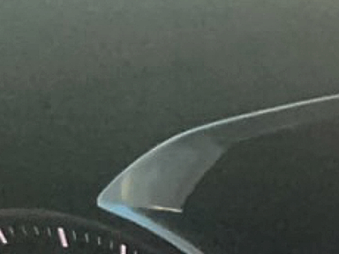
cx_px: 674
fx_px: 1224
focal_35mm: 125
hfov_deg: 13.5
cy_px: 501
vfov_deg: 10.9
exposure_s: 1/60
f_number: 1.8
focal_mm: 3
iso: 250
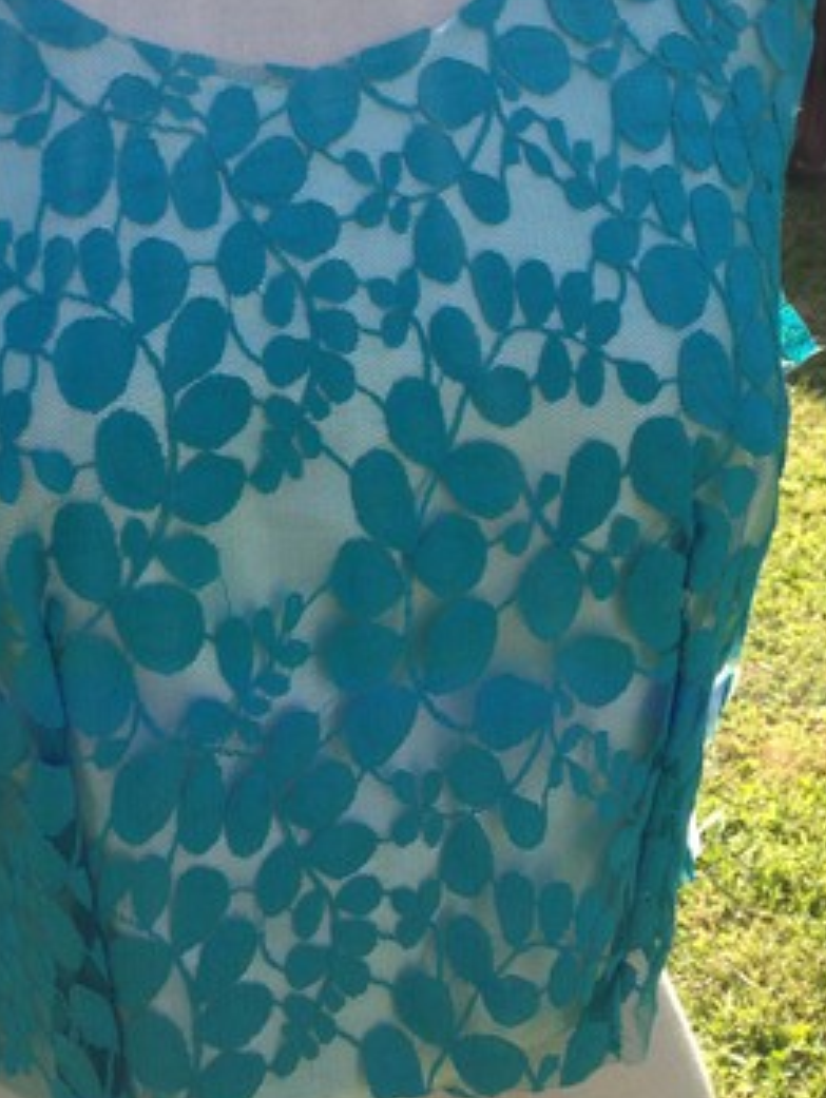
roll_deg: +0.6
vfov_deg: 33.6
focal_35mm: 57
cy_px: 411
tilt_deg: -18.9
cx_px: 218
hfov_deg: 25.4
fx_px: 1810
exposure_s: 1/488
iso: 50
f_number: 2.4
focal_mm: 4.12
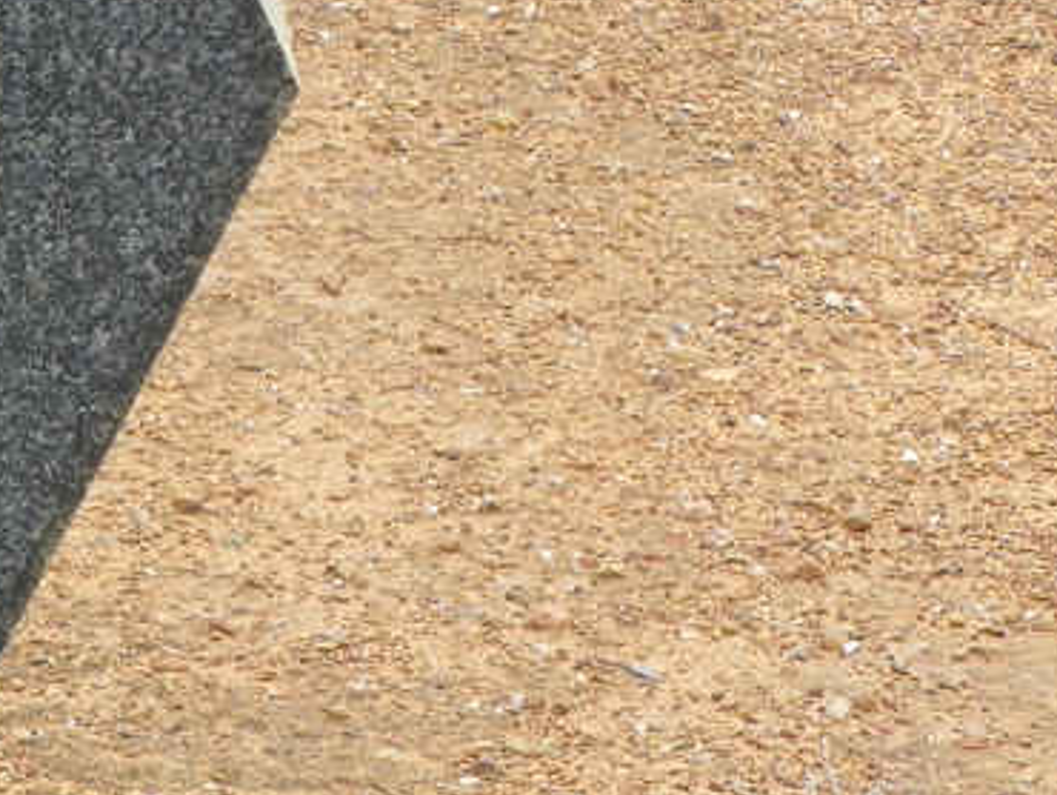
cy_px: 420
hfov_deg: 9.0
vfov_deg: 7.0
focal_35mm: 214
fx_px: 6539
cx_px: -523
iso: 64
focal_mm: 11.8
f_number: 3.5
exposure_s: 1/125
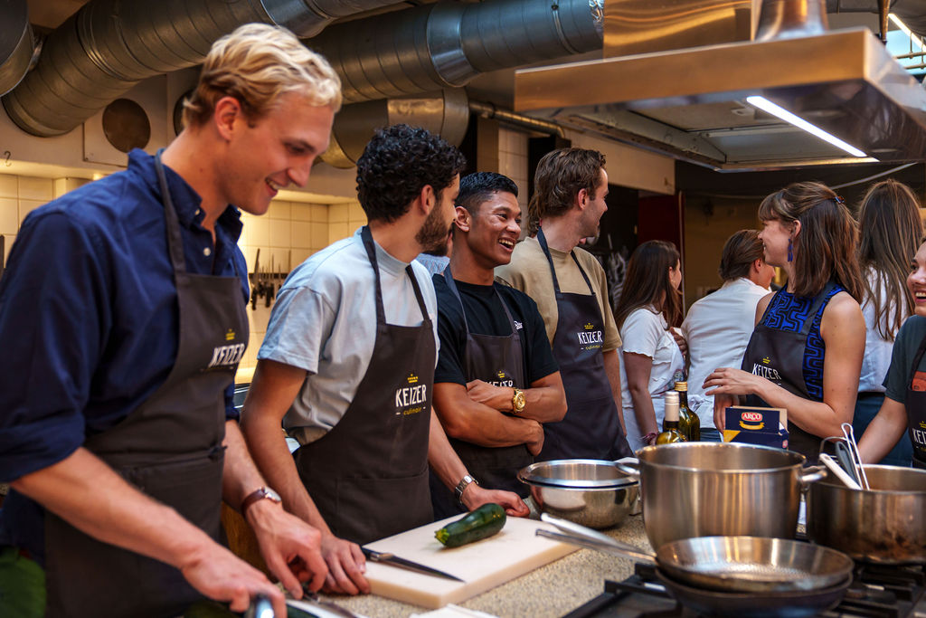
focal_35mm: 35
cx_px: 463
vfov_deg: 37.9
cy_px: 309
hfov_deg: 54.4
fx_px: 900
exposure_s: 1/125
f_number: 2.8
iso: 640
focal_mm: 35
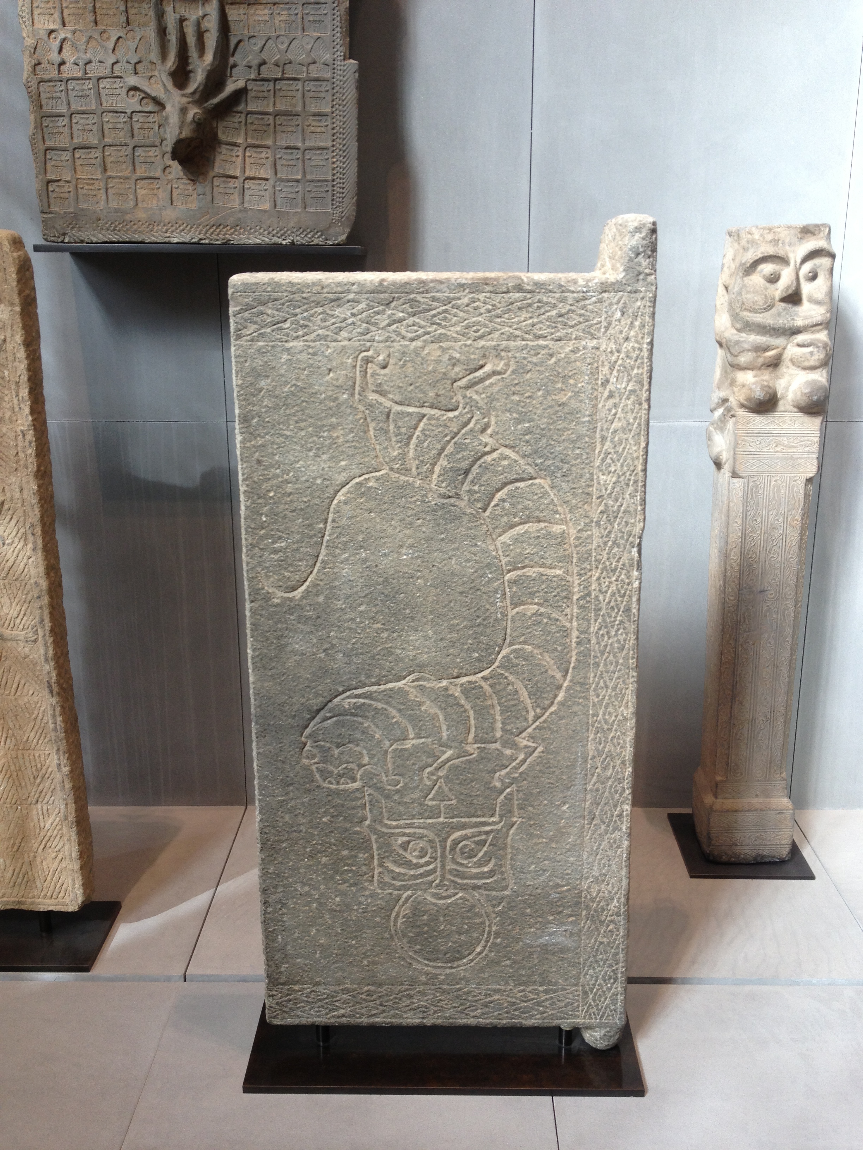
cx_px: 432
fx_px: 1163
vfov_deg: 52.6
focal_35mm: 35
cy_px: 575
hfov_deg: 40.7
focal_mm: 4.28
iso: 50
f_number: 2.4
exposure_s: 1/30
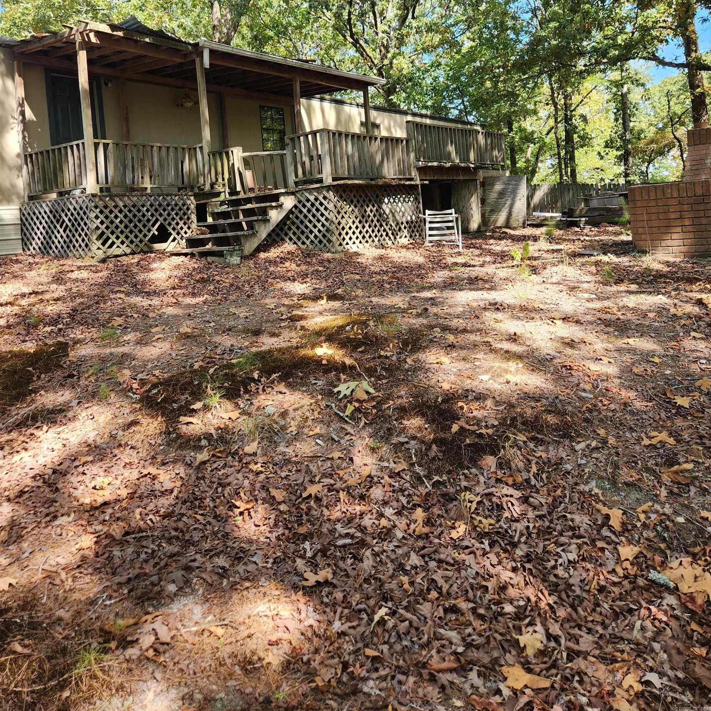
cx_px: 346
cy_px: 226
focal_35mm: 28
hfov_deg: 57.3
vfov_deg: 55.8
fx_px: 651
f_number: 1.8
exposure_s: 1/163
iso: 20
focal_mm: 5.4
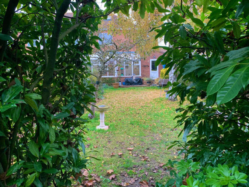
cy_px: 94
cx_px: 124
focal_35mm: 26
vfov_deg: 53.0
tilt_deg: -3.6
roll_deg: +1.0
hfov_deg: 67.3
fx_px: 187
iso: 160
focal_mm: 4.25
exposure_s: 1/60
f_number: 1.8
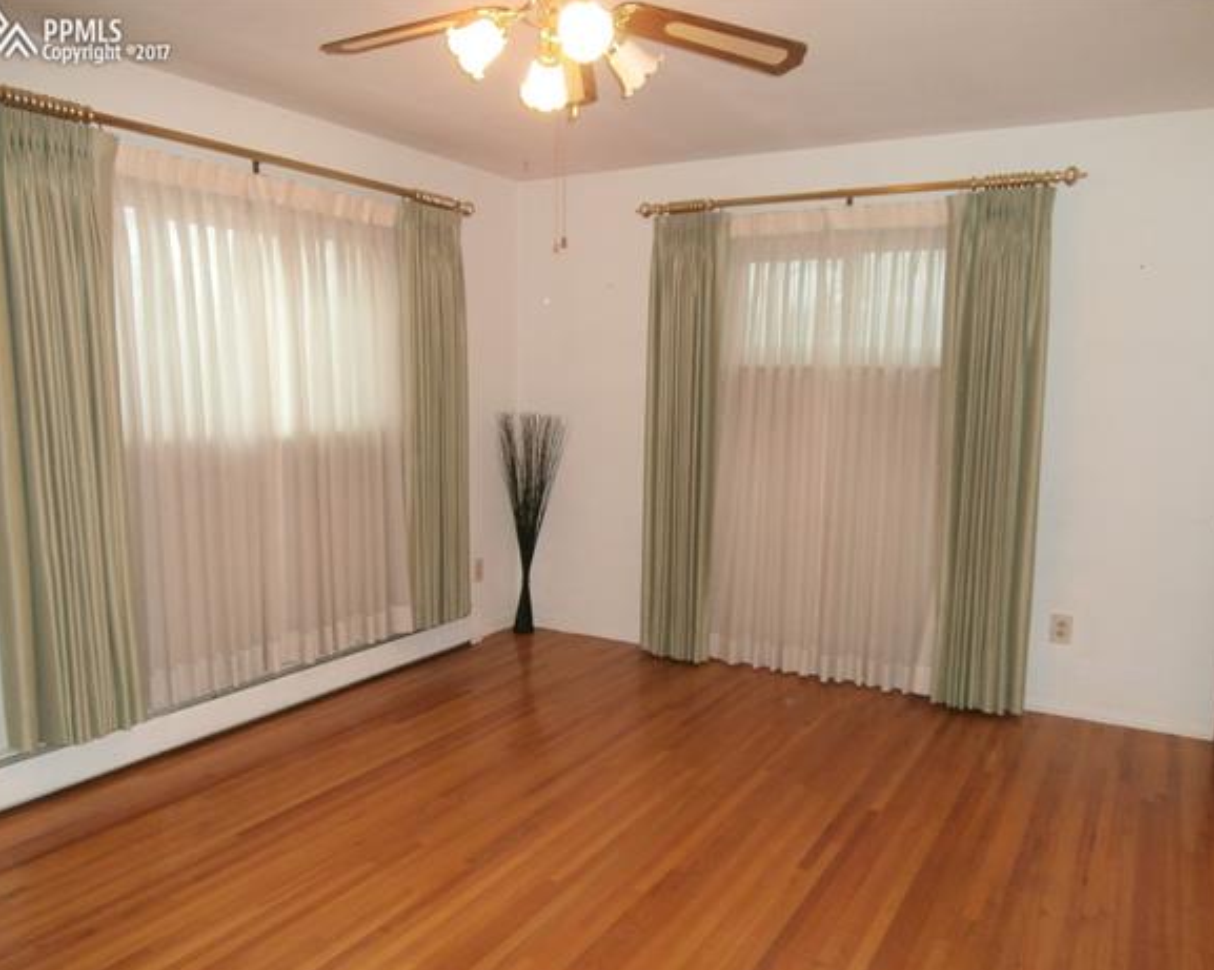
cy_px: 499
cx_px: 585
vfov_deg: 54.9
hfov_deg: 66.0
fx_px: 934
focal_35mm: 26
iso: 200
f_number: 3
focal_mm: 4.2
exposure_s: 1/30
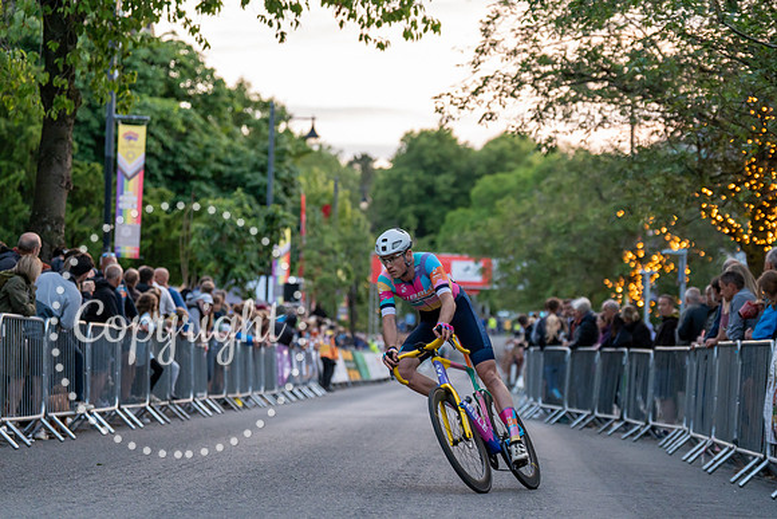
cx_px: 441
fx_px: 2550
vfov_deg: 11.6
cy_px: 224
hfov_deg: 17.3
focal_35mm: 118
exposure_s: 1/1000
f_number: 2.8
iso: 3200
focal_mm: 104
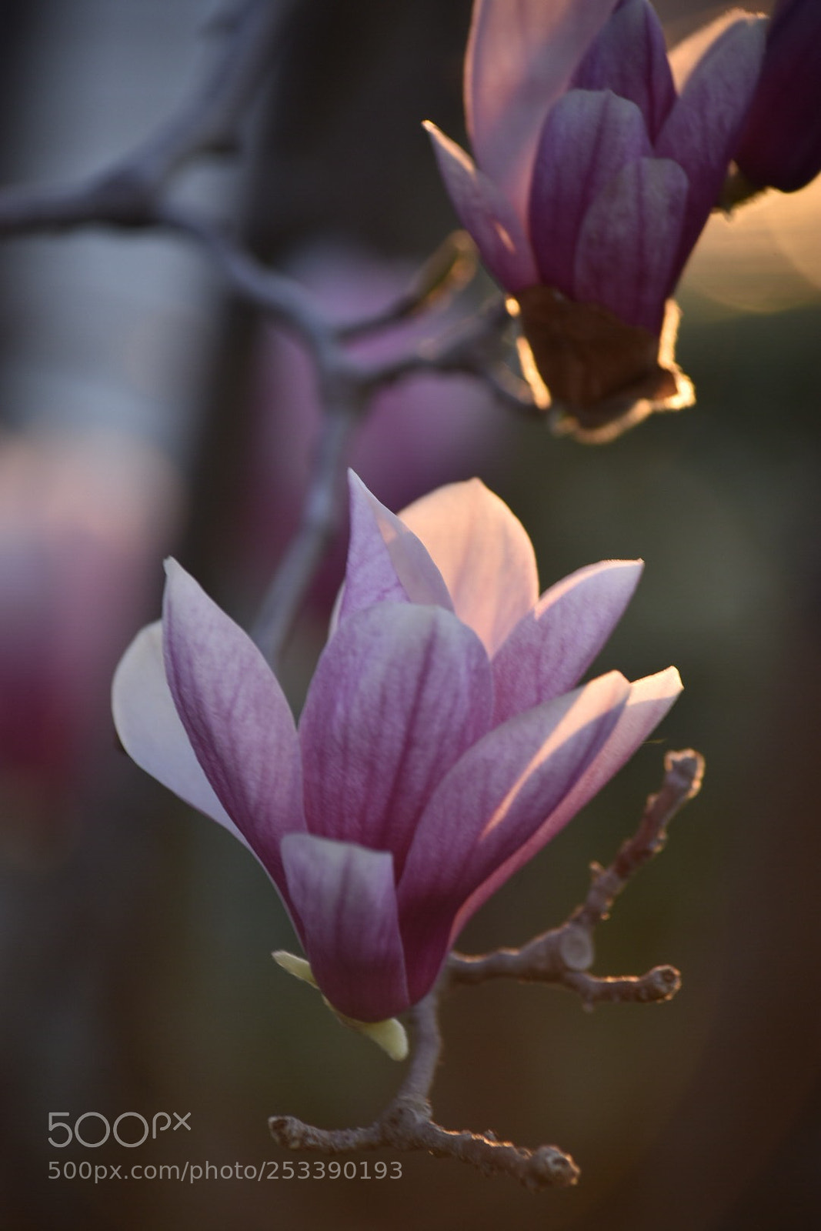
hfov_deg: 7.0
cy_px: 616
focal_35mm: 195
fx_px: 6669
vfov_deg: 10.5
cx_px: 410
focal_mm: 130
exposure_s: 1/40
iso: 100
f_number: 4.8
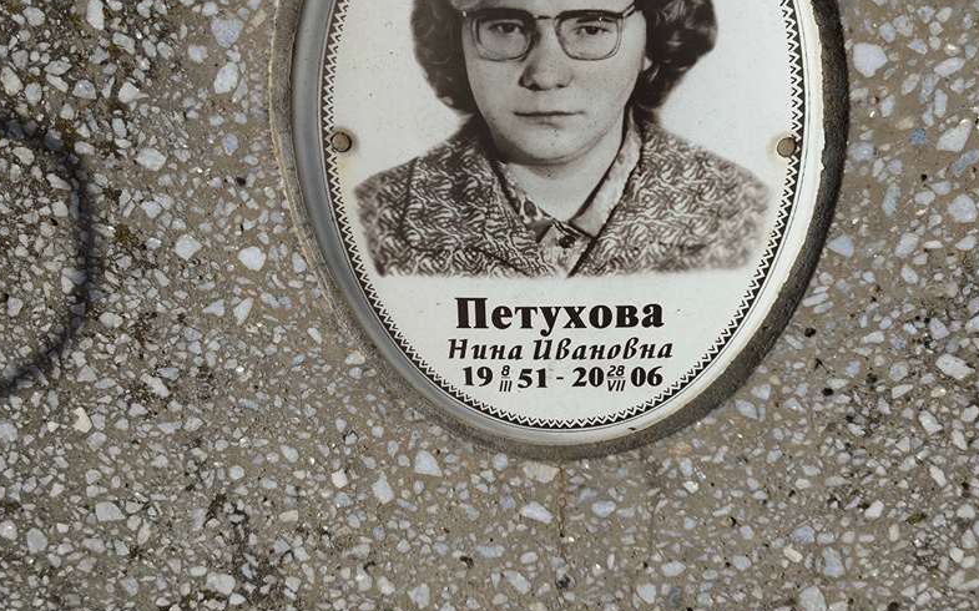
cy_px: 283
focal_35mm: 54
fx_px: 1440
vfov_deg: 23.9
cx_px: 486
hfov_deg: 37.5
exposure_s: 1/1908
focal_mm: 4.71
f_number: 1.7
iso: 50
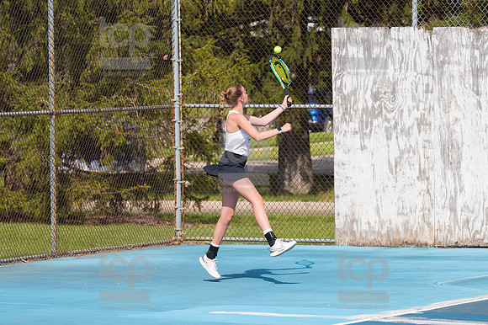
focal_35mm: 255
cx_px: 244
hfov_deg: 8.1
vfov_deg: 5.4
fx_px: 3455
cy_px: 162
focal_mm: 170
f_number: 5.6
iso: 320
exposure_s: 1/1600
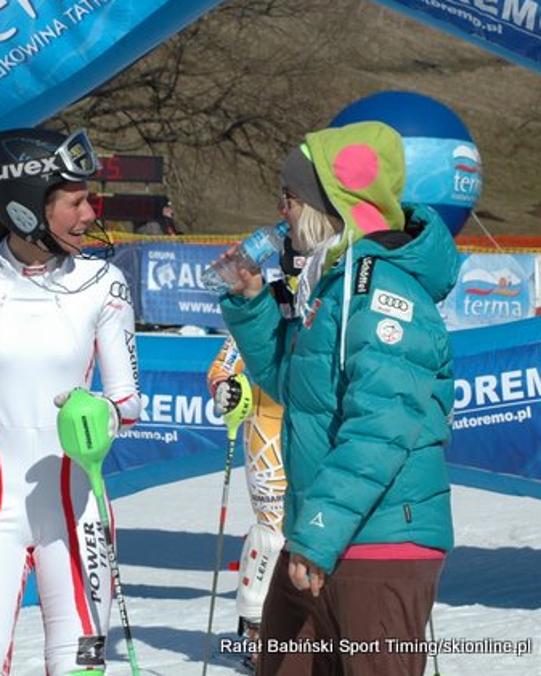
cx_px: 43
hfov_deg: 9.0
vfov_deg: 11.3
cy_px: 336
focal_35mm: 171
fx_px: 3421
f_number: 11
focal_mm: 80
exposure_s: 1/500
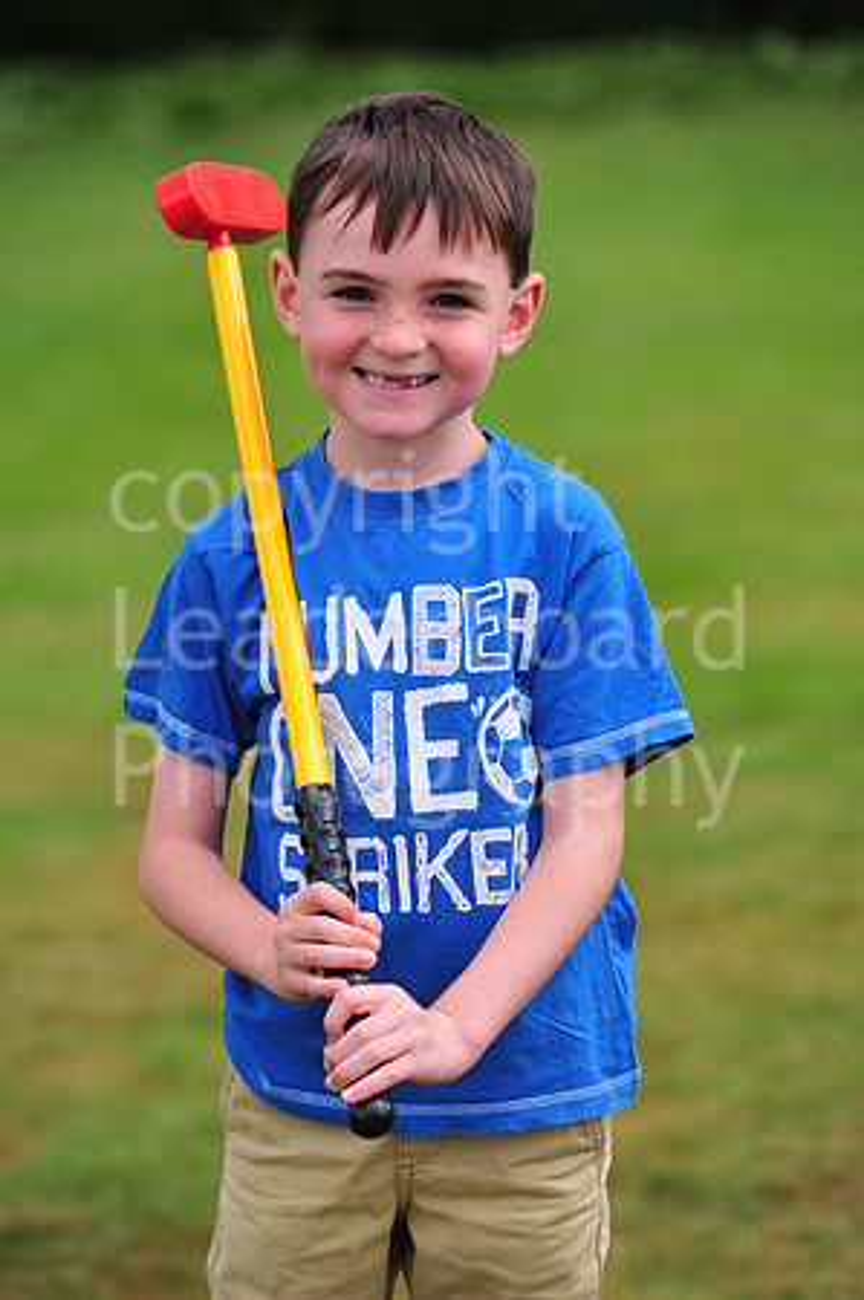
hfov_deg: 9.8
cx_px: 432
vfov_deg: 14.7
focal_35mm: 140
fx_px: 5051
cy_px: 650
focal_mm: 140
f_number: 4
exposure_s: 1/1000
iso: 400
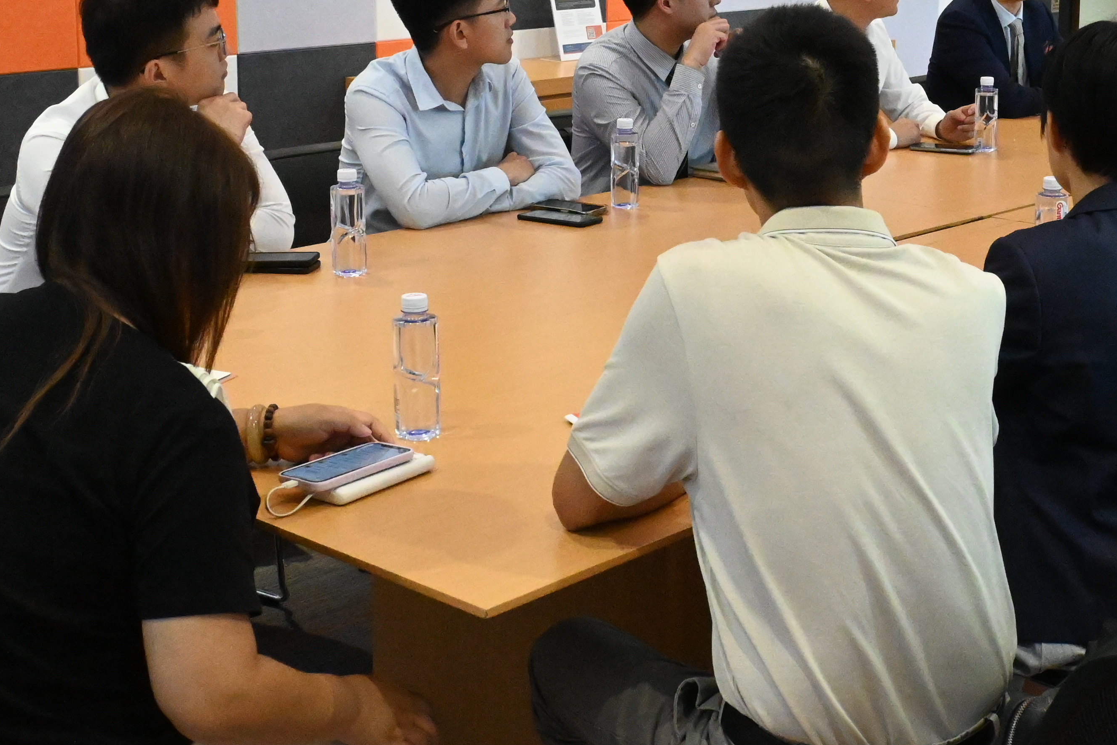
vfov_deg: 21.3
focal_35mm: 63
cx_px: 798
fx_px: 1955
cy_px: 164
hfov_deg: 31.5
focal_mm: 20
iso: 9000
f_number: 7.1
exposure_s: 1/250
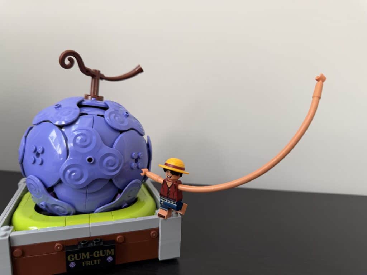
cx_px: 184
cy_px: 138
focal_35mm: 24
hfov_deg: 71.6
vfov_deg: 56.8
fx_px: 254
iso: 64
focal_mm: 6.76
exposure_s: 1/179
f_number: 1.78
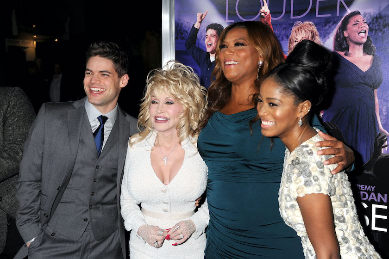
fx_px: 540
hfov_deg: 39.6
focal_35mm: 50
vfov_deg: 27.0
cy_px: 130
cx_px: 194
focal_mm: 50
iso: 640
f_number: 5.6
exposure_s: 1/640
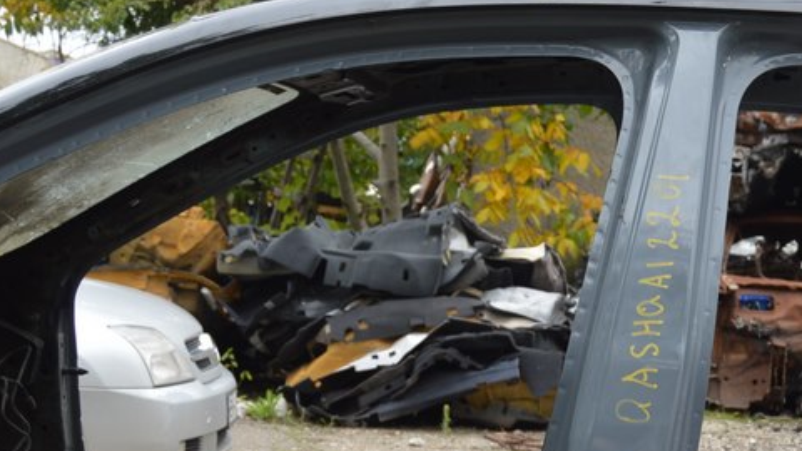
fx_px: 1850
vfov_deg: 13.6
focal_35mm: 87
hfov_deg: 24.0
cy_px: 510
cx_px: 660
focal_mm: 26
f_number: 5.6
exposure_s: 1/125
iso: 200
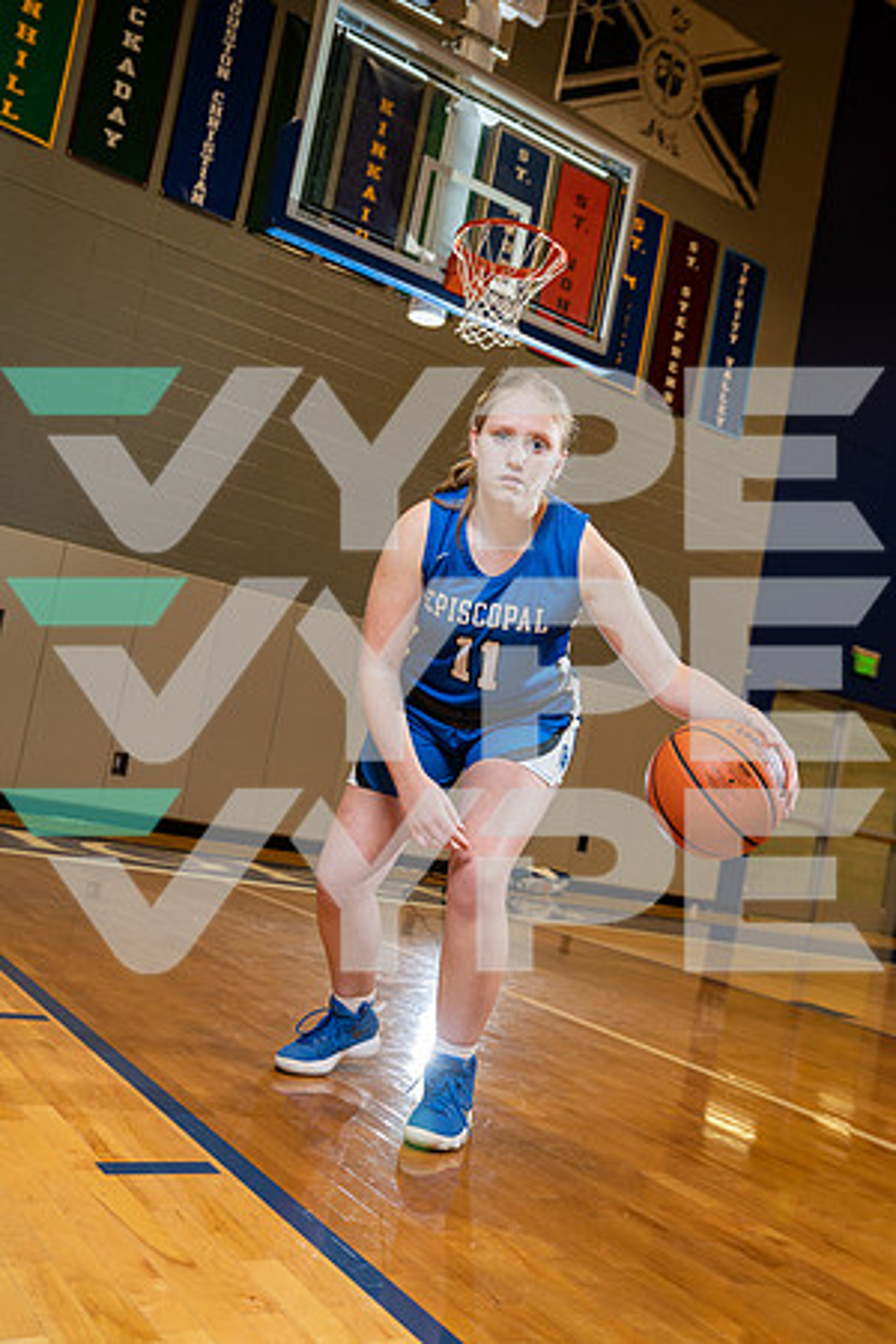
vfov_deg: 55.8
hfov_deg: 38.9
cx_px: 448
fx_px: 1269
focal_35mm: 34
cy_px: 672
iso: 400
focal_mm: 34
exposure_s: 1/125
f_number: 4
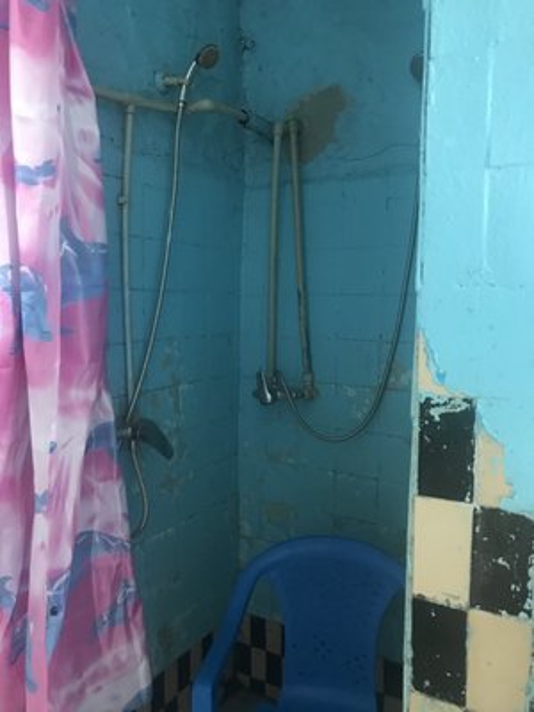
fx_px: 576
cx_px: 267
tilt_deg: -5.4
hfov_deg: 49.7
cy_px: 356
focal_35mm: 28
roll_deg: -0.3
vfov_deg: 63.4
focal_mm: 3.99
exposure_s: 1/17
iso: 100
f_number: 1.8
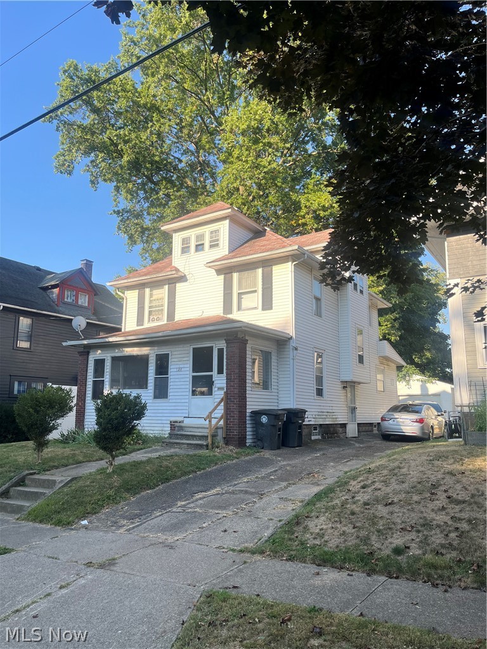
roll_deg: +0.2
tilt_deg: +8.2
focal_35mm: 26
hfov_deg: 53.1
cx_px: 244
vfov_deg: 67.3
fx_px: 488
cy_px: 324
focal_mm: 5.1
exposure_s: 1/821
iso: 50
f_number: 1.6
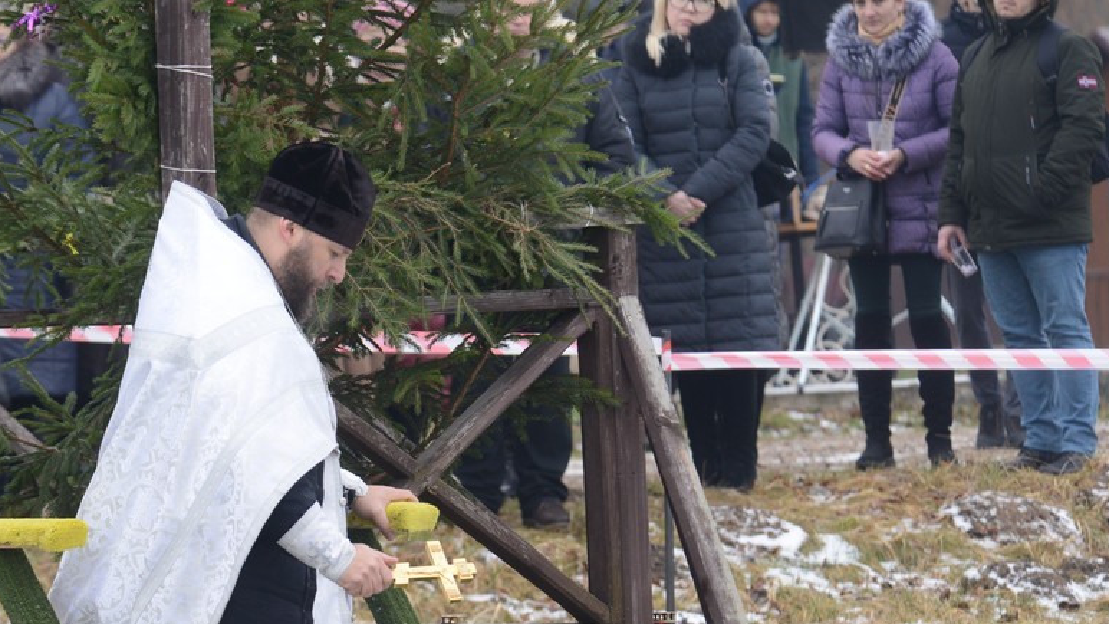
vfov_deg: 4.1
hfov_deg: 7.4
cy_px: 541
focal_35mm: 293
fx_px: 8615
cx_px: 418
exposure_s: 1/160
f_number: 5.6
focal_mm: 180
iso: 720
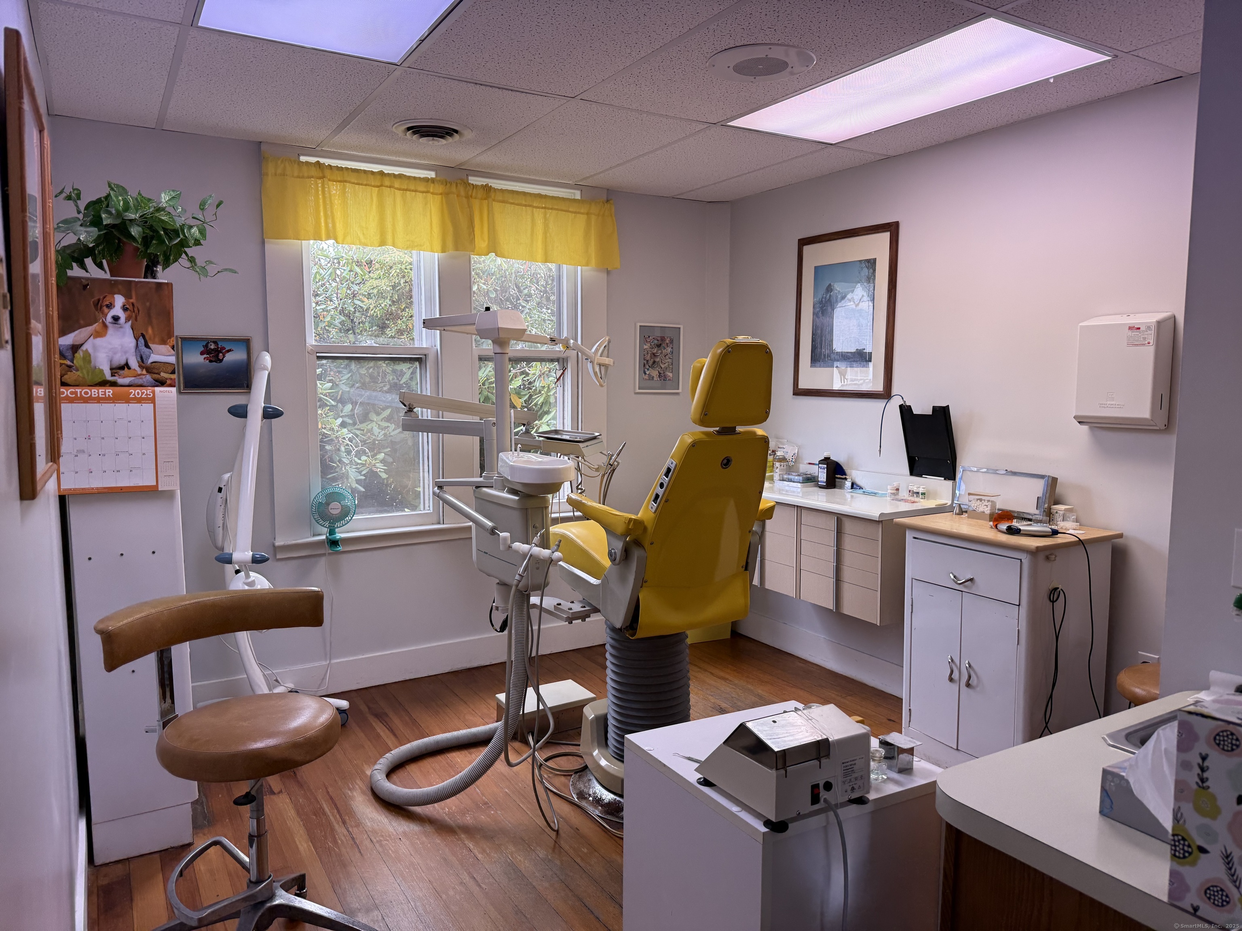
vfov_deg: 56.8
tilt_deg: -5.8
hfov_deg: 71.6
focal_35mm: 24
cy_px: 466
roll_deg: +0.5
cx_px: 621
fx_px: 861
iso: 100
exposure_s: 1/120
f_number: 1.78
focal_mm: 6.76
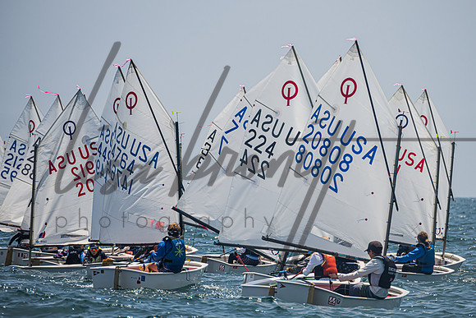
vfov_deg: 3.6
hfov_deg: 5.4
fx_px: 5064
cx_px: 281
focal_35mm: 383
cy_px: 133
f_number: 8
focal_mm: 320
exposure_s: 1/1250
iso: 250
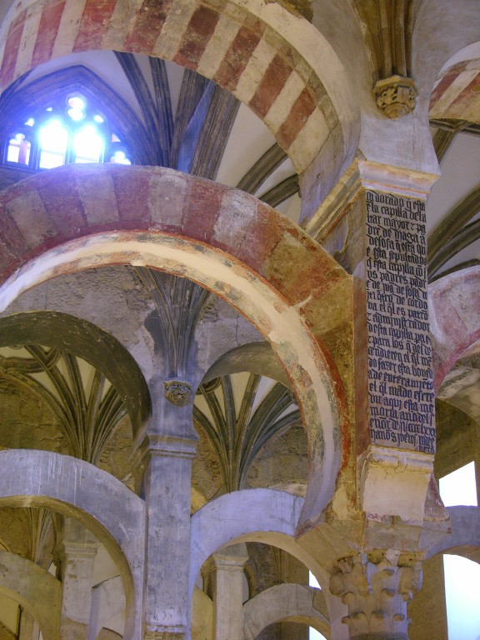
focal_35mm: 58
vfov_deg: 33.2
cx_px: 240
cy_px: 320
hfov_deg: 25.2
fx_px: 1072
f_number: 3.1
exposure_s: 1/3.2
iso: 200
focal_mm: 14.7
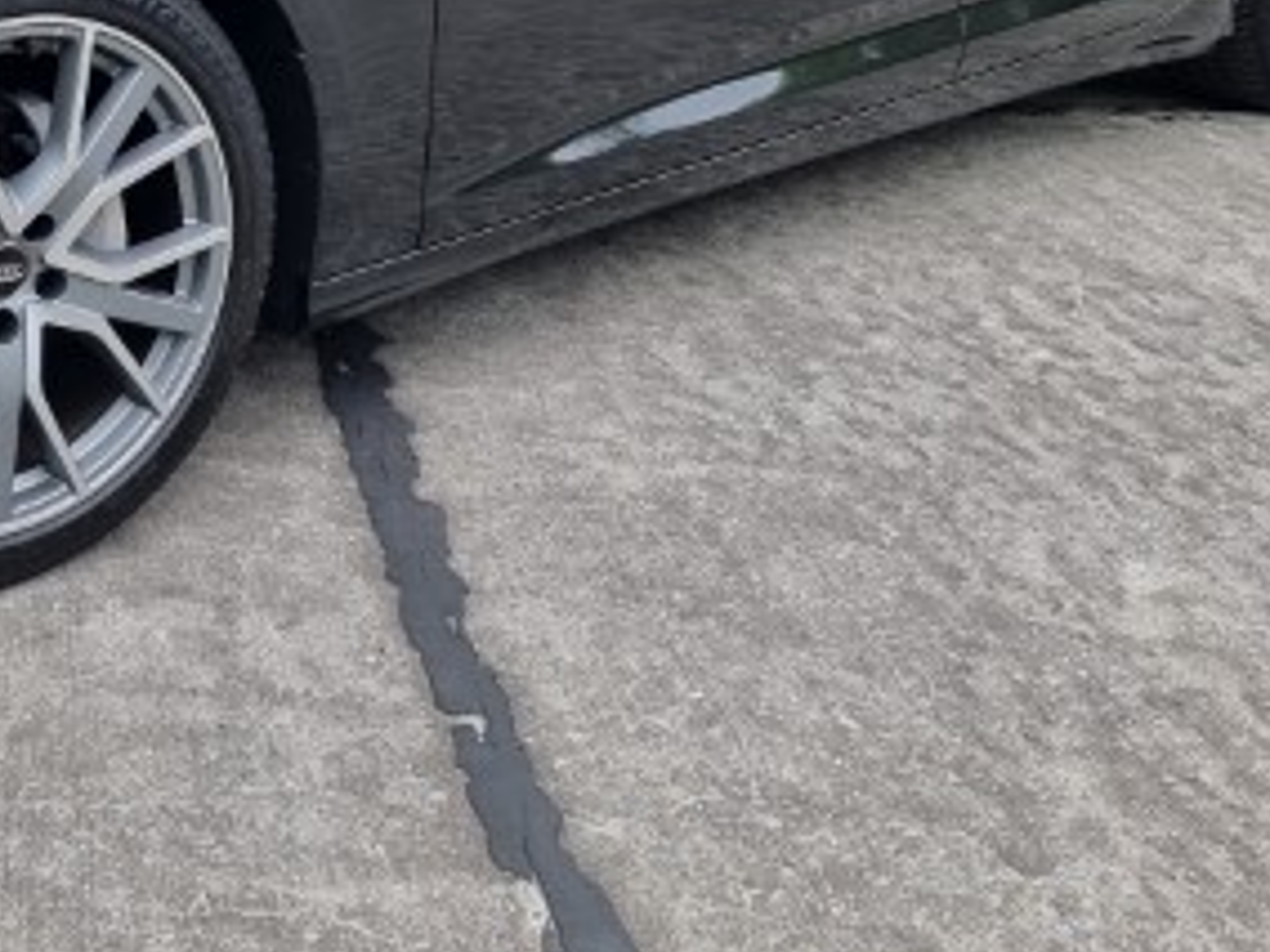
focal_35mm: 54
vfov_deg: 25.7
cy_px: 9
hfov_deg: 33.7
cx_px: 134
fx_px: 1981
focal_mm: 6.7
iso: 50
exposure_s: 1/158
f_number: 1.8
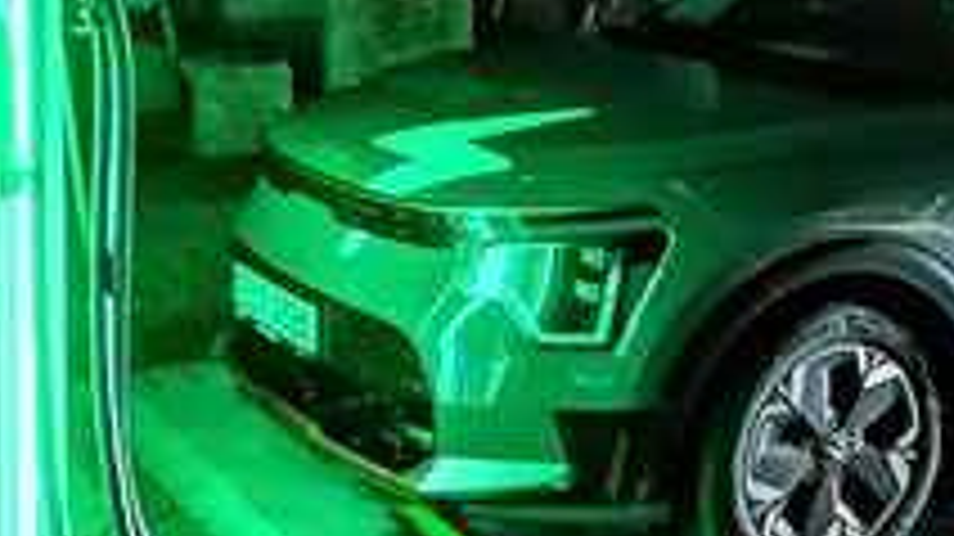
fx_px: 2099
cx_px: 846
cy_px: 81
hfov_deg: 24.9
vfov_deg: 14.4
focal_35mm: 83
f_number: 1.8
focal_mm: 5.3
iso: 1000
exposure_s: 1/1.67
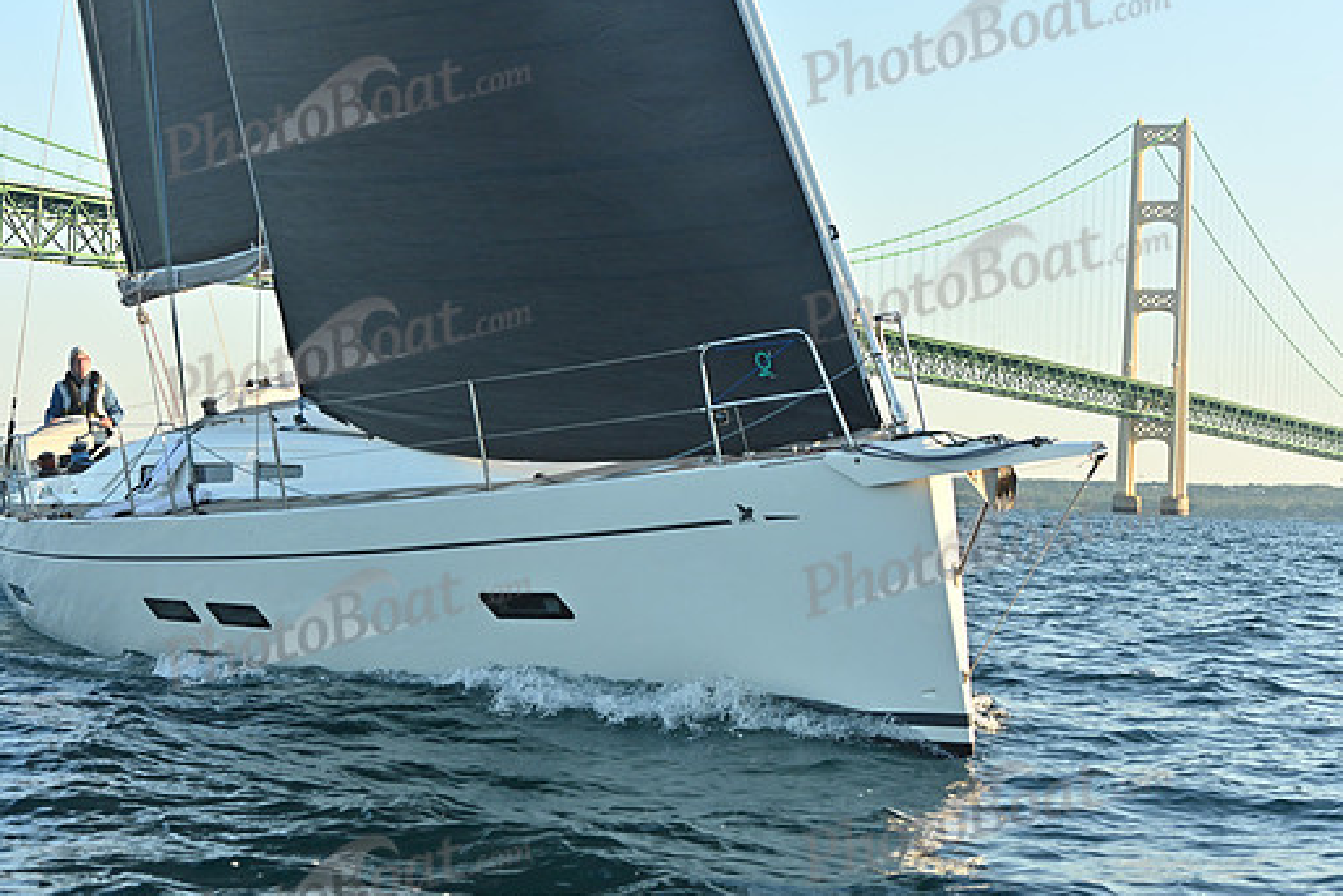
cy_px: 451
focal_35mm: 79
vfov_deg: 17.3
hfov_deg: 25.7
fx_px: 2948
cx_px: 669
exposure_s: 1/1000
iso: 800
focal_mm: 70
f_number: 6.3
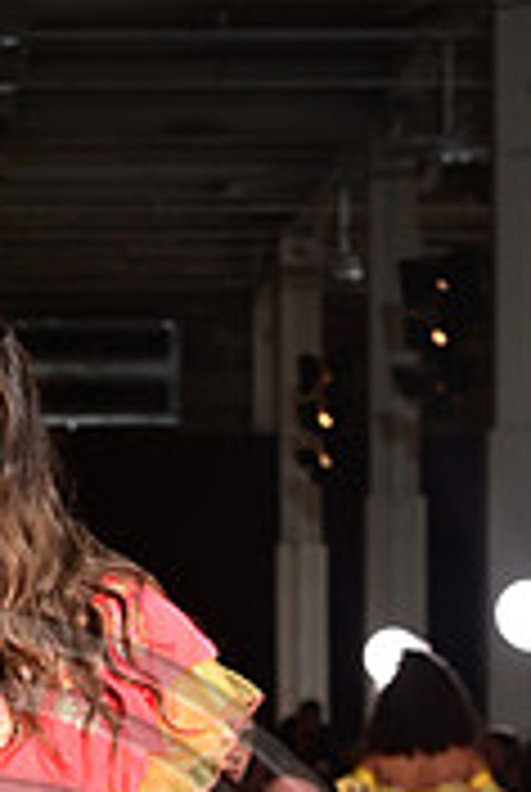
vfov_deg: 8.7
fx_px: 5068
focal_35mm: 230
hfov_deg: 6.0
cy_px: 1184
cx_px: -99
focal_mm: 70
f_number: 6.3
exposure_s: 1/160
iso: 1000
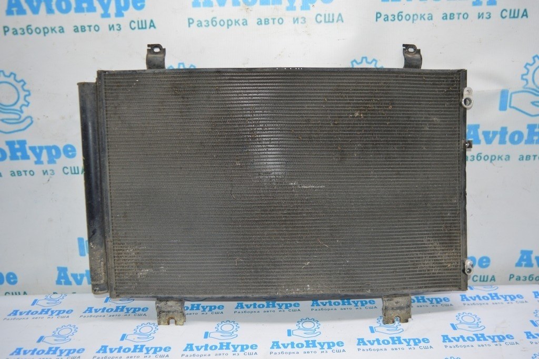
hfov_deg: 59.5
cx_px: 270
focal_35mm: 32
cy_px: 180
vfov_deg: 41.6
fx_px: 471
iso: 400
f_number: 4
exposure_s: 1/80
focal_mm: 21
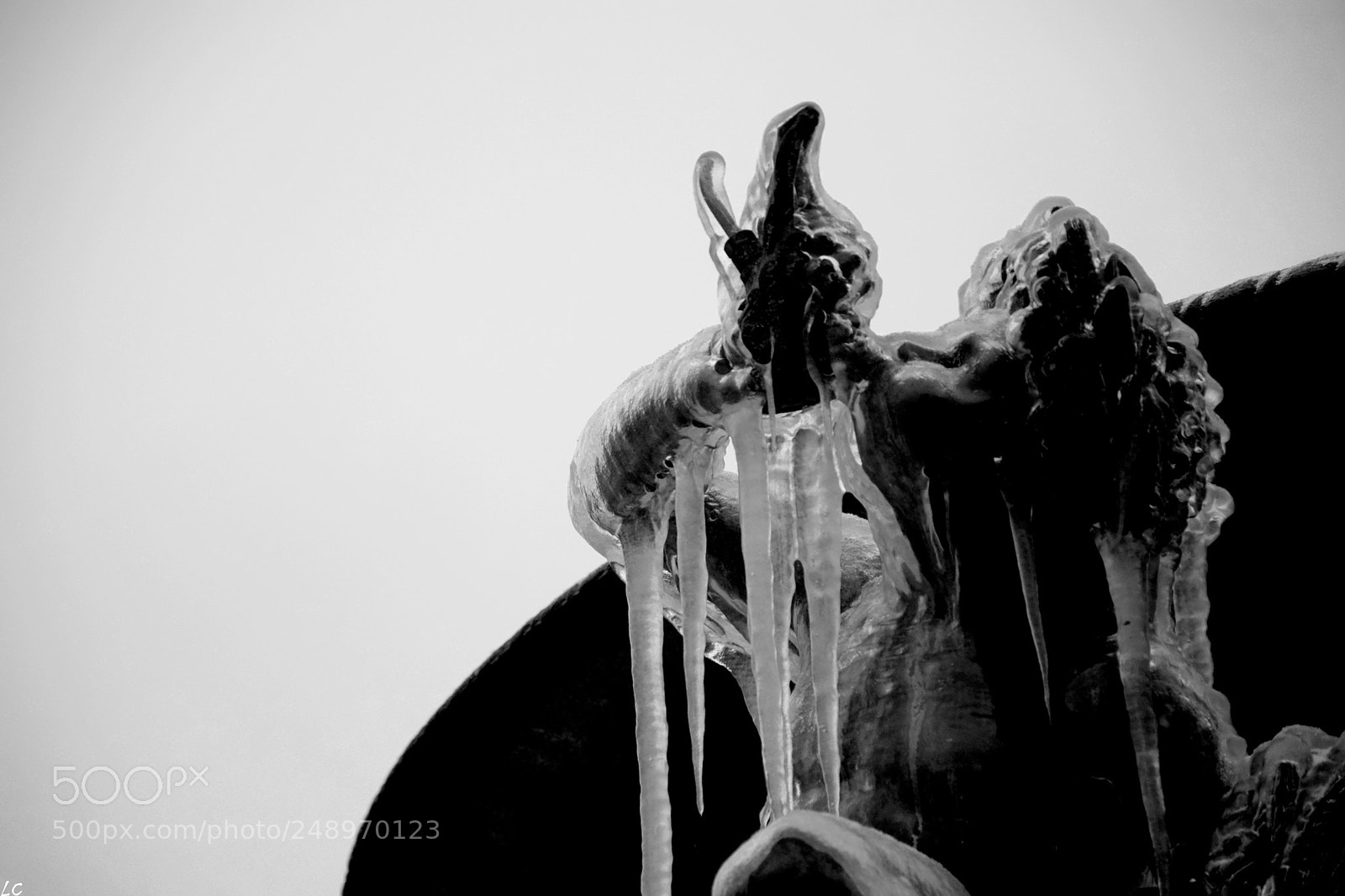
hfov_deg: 10.6
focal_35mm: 195
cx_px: 672
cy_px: 448
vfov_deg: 7.0
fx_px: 7283
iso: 400
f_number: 5.6
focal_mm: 130
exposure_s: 1/60
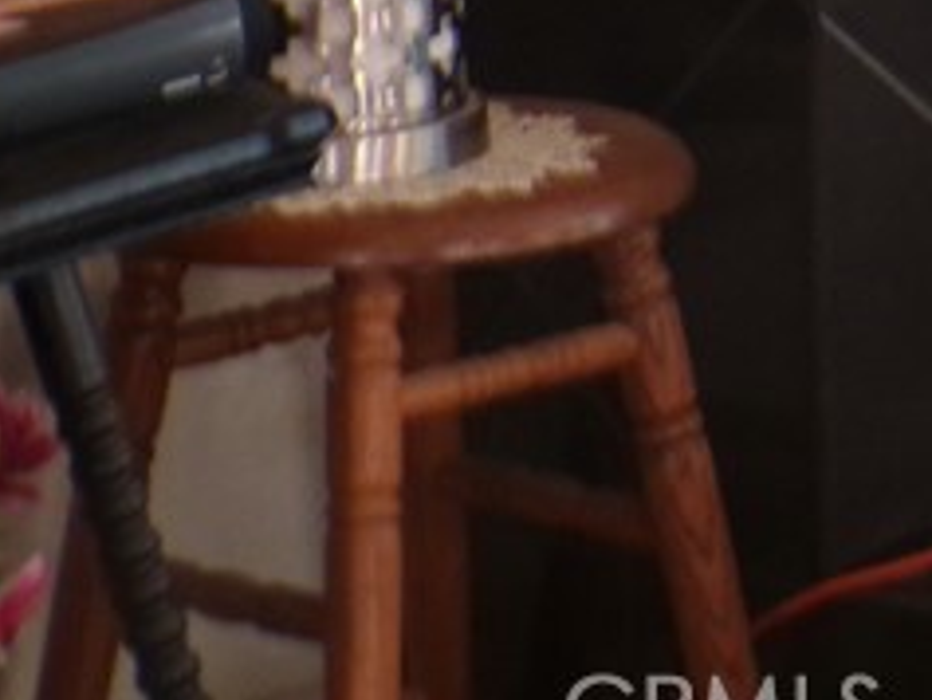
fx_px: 5711
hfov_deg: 8.8
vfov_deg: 6.8
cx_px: 1907
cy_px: -743
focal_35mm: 212
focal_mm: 8.7
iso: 200
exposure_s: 1/18
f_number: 3.5
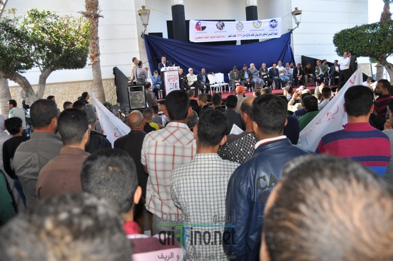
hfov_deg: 67.4
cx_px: 196
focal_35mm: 27
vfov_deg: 47.8
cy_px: 130
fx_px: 294
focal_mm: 18
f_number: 3.5
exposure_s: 1/200
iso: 220
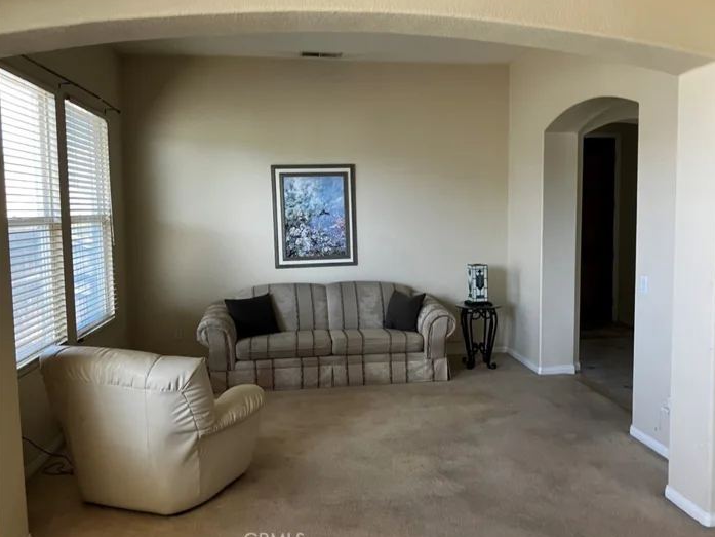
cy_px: 263
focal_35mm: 30
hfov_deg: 59.9
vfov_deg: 46.8
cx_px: 379
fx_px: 620
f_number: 1.8
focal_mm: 3.99
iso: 80
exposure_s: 1/80
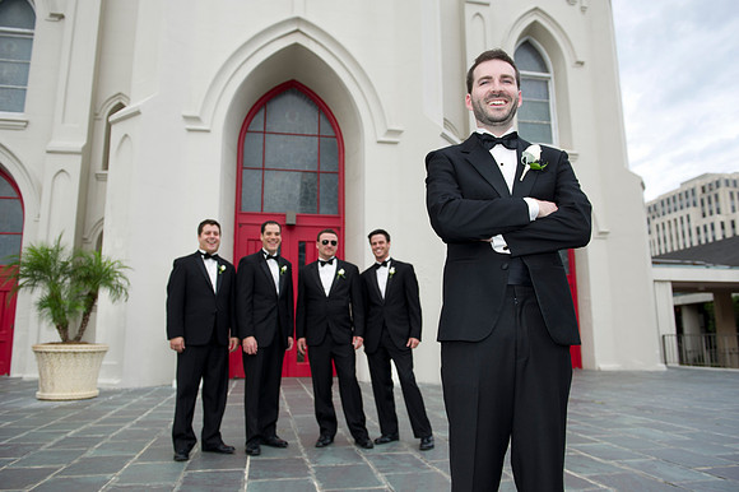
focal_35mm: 27
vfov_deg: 47.9
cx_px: 370
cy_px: 246
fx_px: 554
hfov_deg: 67.4
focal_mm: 27
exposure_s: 1/125
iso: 200
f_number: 4
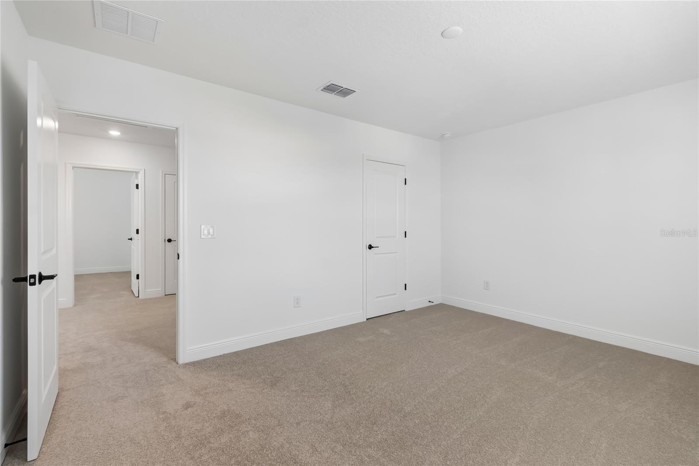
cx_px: 350
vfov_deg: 77.3
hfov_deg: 100.4
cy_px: 233
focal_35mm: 15
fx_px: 291
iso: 100
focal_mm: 10
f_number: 7.1
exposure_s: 1/15
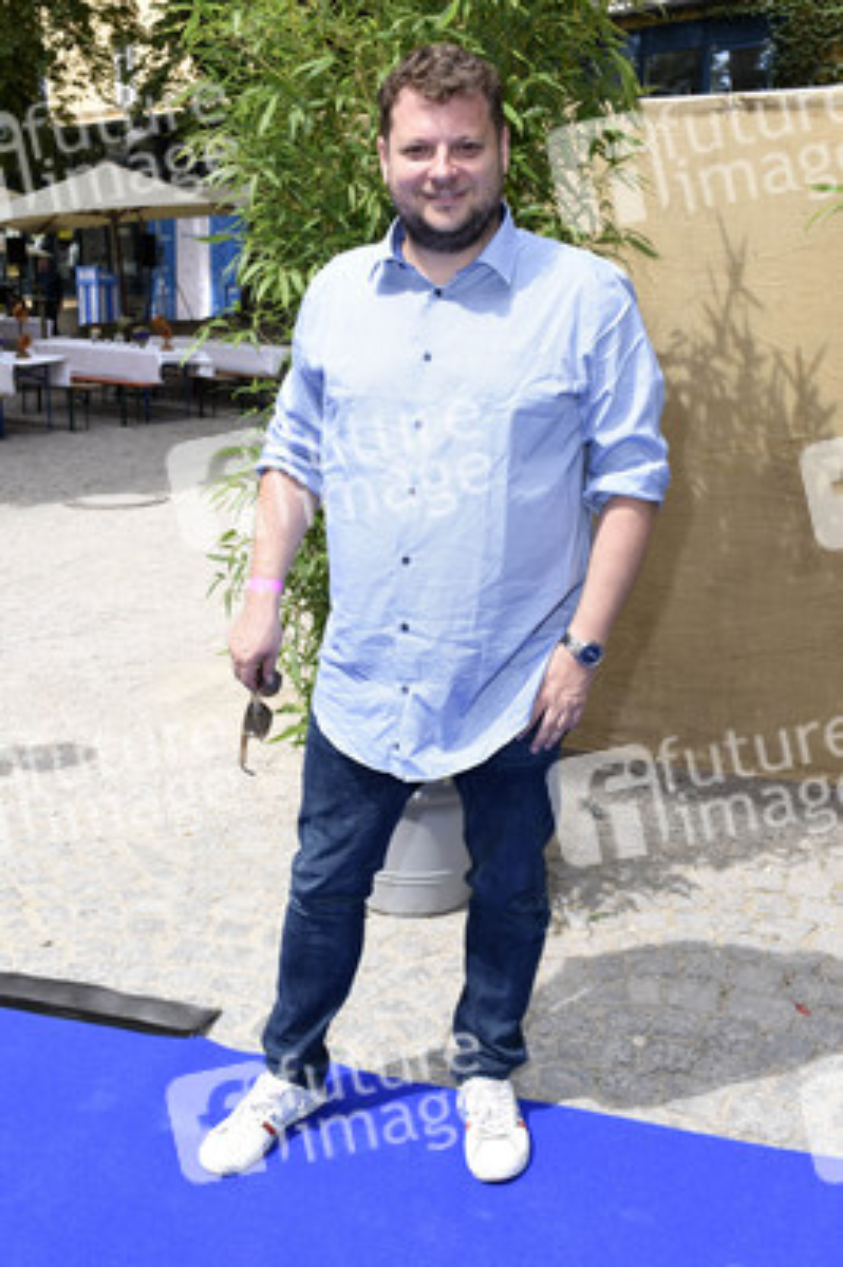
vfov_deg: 53.2
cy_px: 634
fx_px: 1267
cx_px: 422
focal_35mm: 36
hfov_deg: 36.8
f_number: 6.3
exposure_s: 1/160
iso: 160
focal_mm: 24
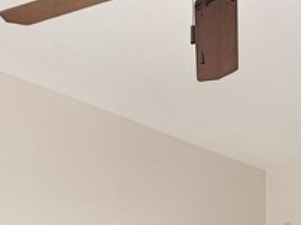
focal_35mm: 71
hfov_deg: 27.3
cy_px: 417
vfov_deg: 16.8
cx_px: 189
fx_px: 617
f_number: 2.2
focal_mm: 2.2
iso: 200
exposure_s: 1/120
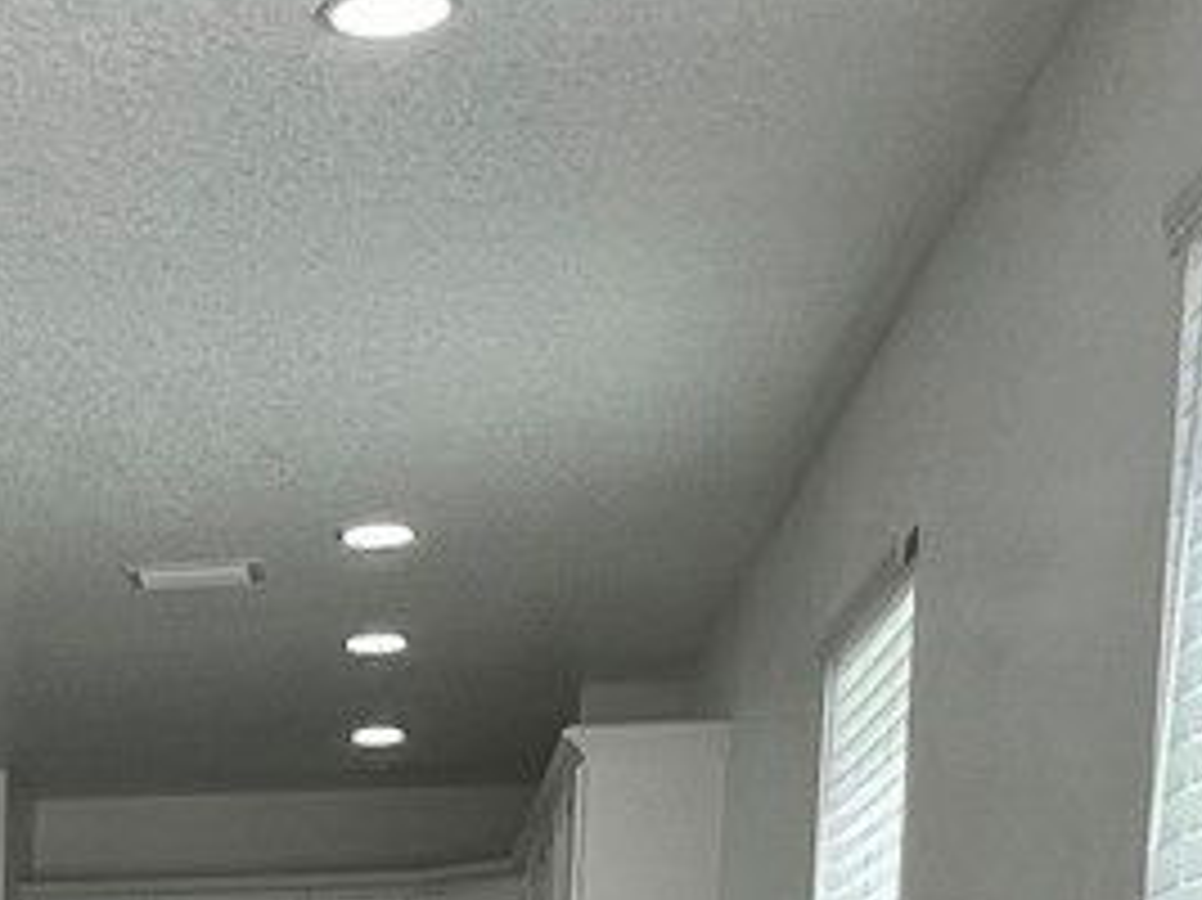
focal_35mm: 78
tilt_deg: -7.0
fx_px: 2707
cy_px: 1570
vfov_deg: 16.2
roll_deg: -0.6
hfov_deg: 21.6
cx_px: -527
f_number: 1.8
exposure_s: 1/227
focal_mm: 1.57
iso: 32
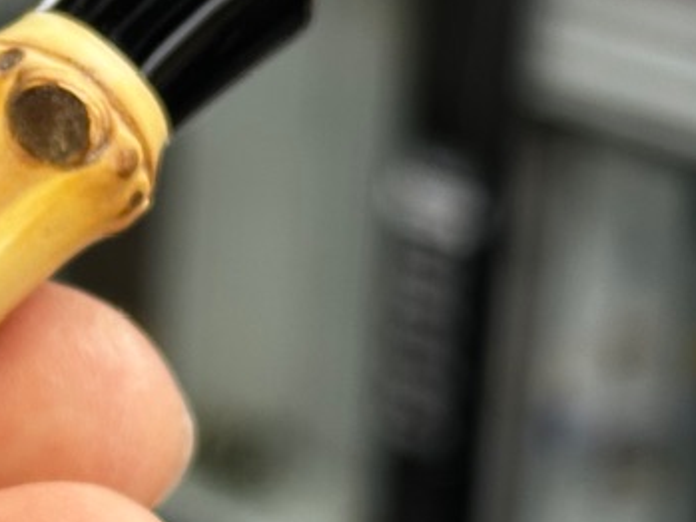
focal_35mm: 176
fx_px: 3540
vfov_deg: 8.4
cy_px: 309
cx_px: -265
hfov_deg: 10.9
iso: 50
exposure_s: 1/125
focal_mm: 6.86
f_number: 1.78
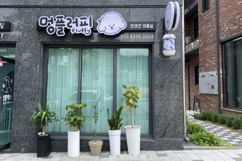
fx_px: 202
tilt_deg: +4.1
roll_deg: -0.7
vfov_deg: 43.6
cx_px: 109
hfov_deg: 61.8
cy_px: 72
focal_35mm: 30
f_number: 1.6
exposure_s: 1/812
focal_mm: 4.2
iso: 32
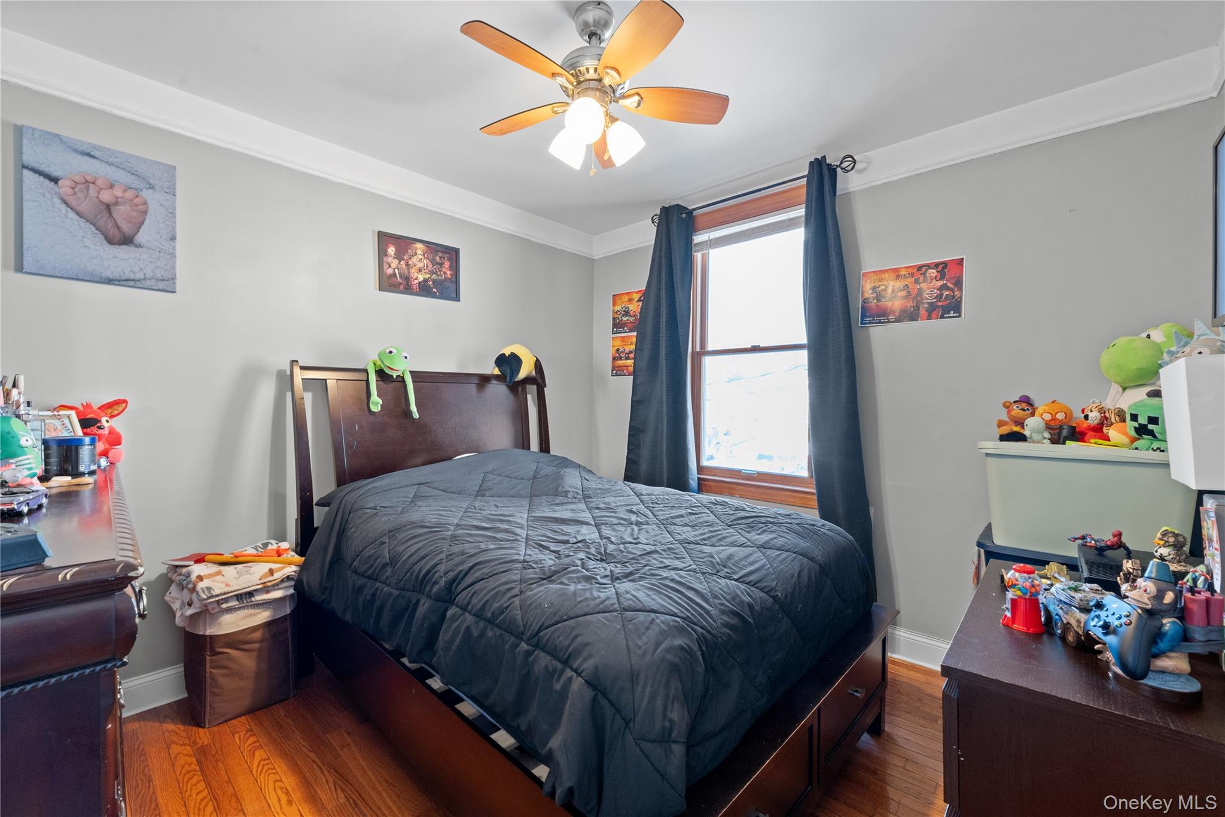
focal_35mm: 14
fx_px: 476
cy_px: 408
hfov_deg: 104.3
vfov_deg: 81.2
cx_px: 612
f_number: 10
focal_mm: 14
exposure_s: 1/3
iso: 1000
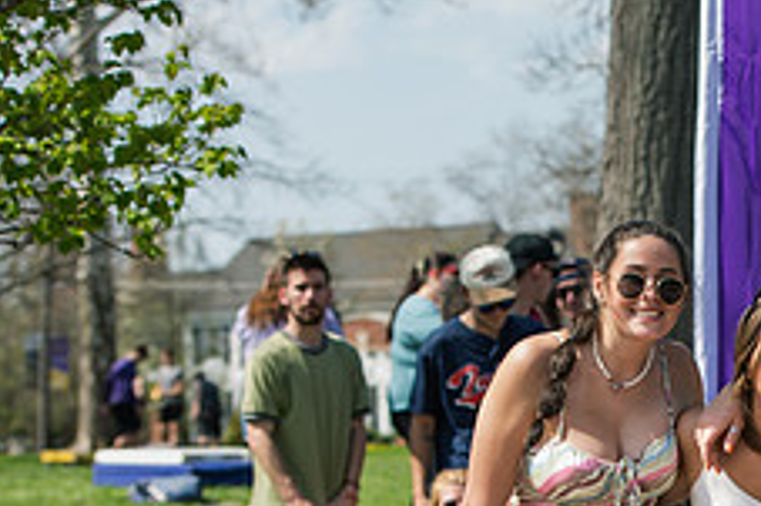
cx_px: 905
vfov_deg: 7.6
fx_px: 3781
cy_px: 595
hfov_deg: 11.3
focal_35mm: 179
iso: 80
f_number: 4.5
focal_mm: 70
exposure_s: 1/320
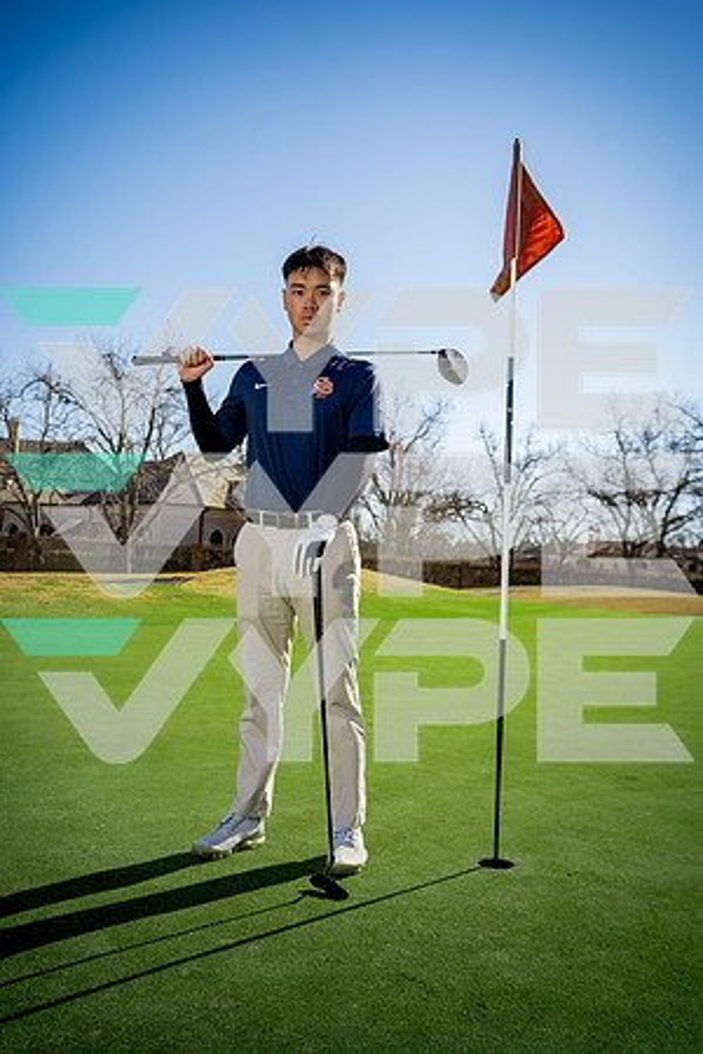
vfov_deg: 54.4
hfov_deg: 37.9
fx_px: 1025
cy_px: 527
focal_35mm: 35
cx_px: 352
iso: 100
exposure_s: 1/250
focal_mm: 35
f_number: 5.6
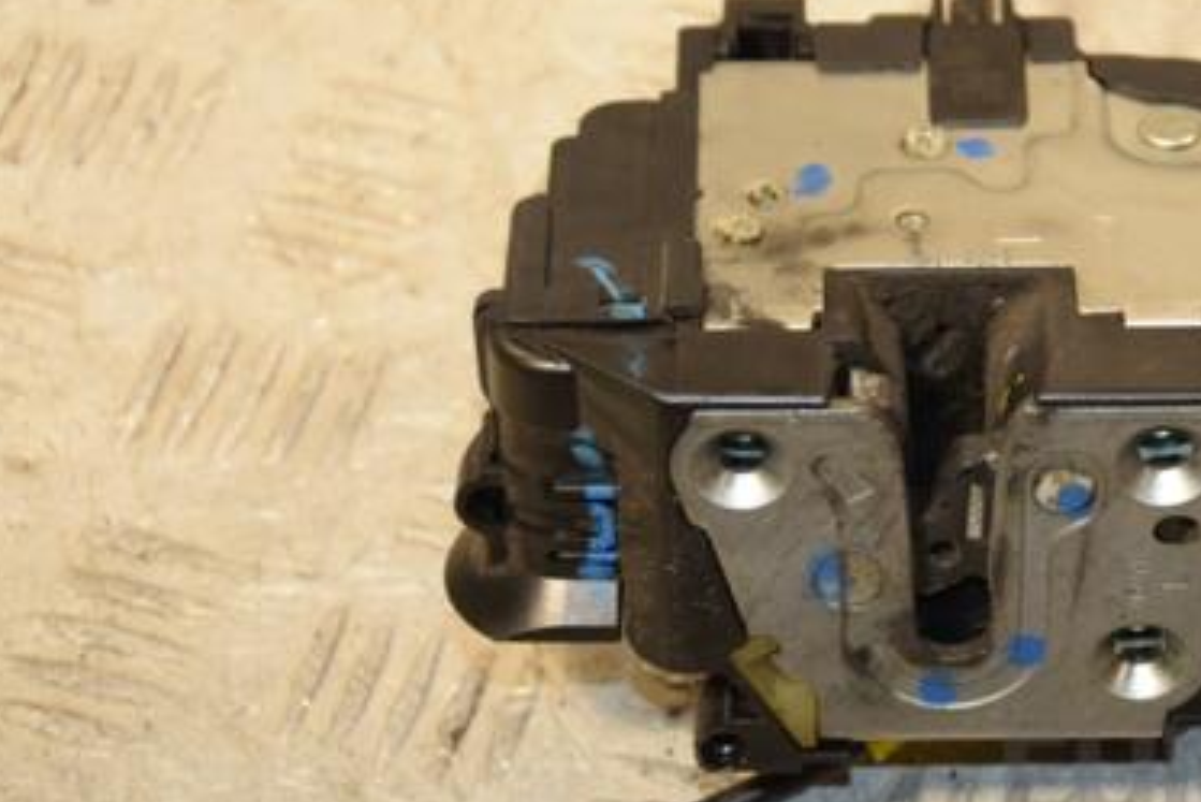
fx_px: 4672
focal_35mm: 140
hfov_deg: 14.6
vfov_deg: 9.8
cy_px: 345
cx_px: 943
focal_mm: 58
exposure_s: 1/160
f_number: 5
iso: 800
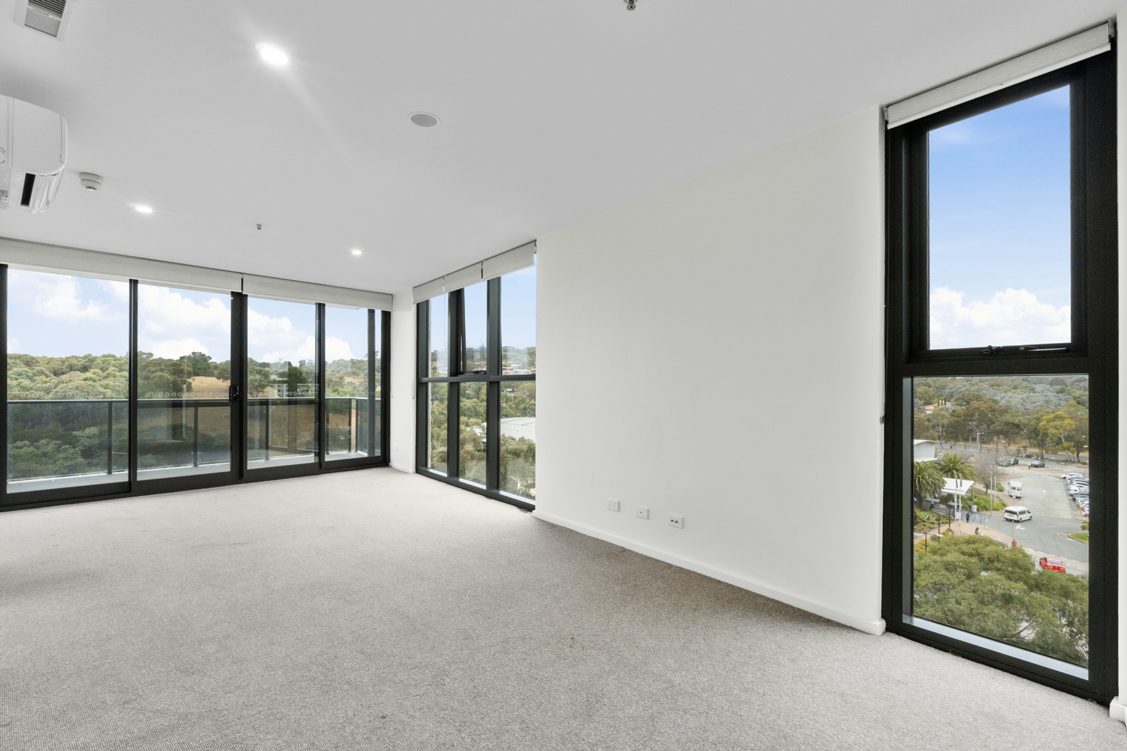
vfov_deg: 72.1
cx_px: 564
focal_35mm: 16
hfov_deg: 95.0
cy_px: 376
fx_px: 517
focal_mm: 11
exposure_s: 1/15
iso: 400
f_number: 11
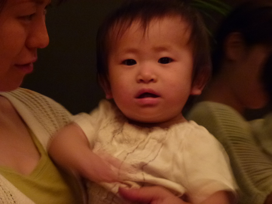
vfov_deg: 10.4
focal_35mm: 142
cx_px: 136
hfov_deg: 13.9
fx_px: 1116
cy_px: 102
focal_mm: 25.5
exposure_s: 1/4
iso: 400
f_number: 5.3
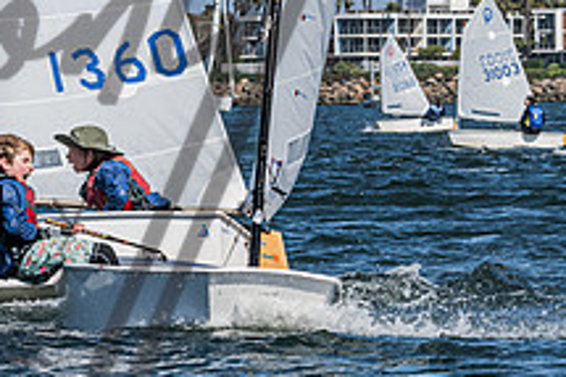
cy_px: 130
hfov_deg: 5.8
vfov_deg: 3.9
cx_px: 28
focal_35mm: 356
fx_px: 5593
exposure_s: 1/640
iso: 320
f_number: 13
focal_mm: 105
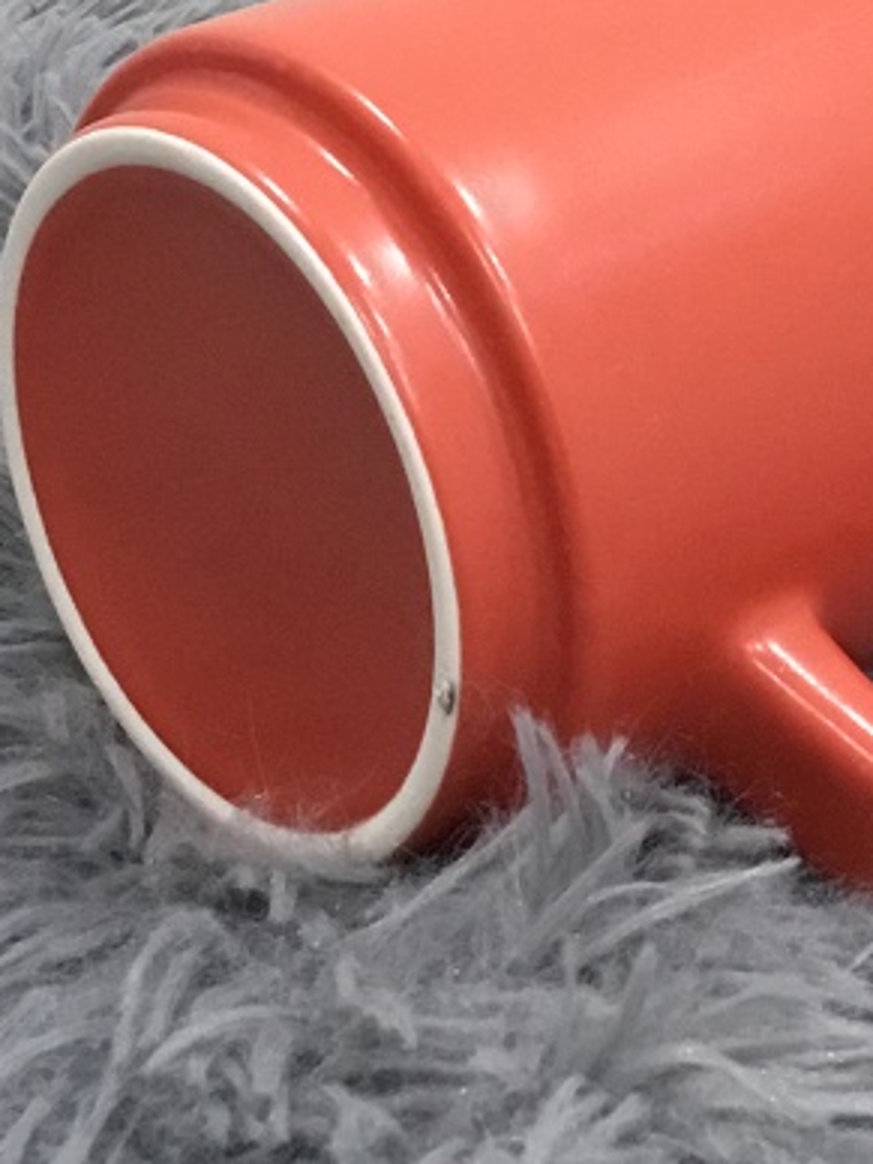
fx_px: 3228
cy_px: -99
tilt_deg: -16.6
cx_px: 924
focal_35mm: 96
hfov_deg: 15.1
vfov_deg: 19.6
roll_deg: +0.8
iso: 200
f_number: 2.4
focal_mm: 3.3
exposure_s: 1/33
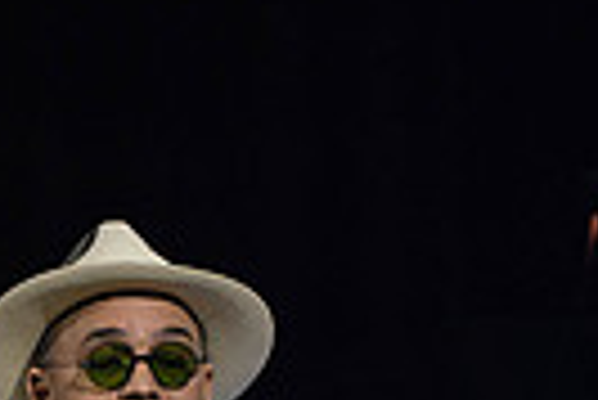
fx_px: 29051
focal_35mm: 1747
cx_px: -126
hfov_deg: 1.2
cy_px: 694
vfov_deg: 0.8
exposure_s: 1/250
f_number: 5.6
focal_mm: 400
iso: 2500
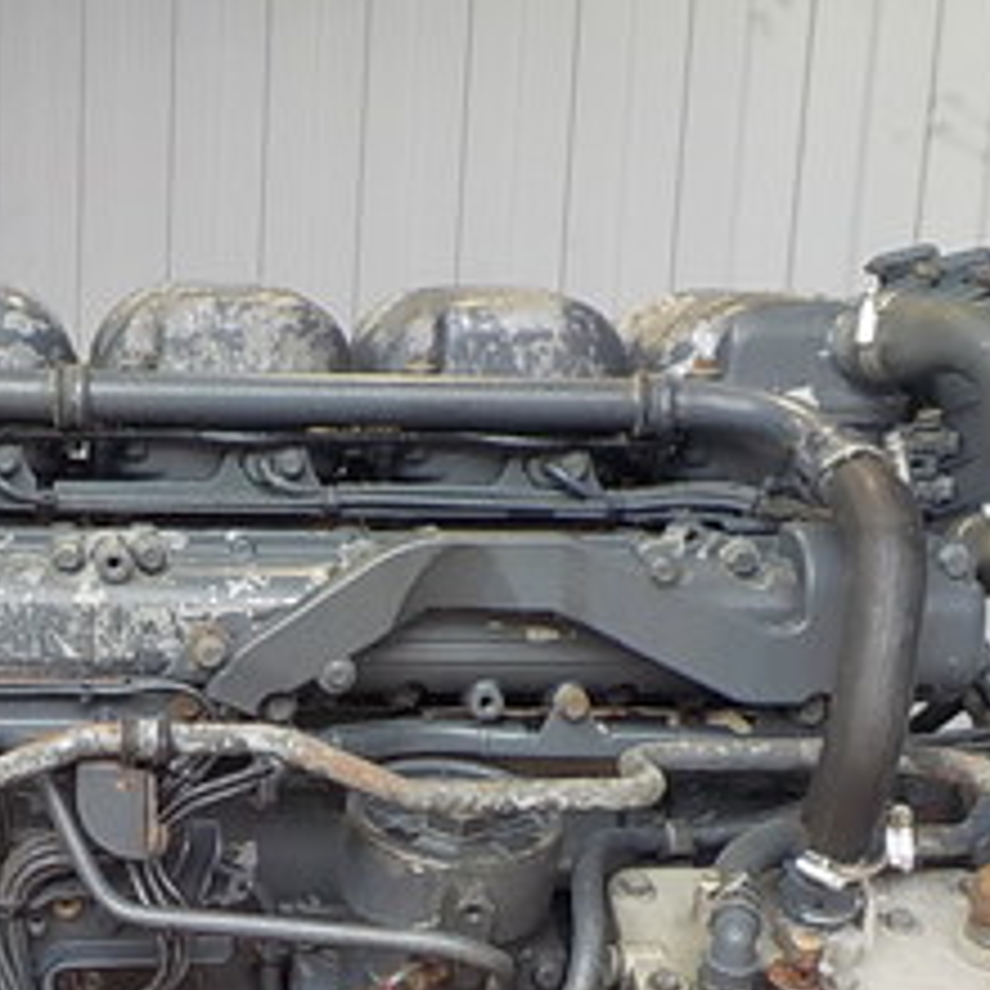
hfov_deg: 21.8
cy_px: 900
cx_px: 45
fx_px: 2491
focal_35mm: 77
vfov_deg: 21.9
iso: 125
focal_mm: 4.1
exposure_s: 1/30
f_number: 3.3
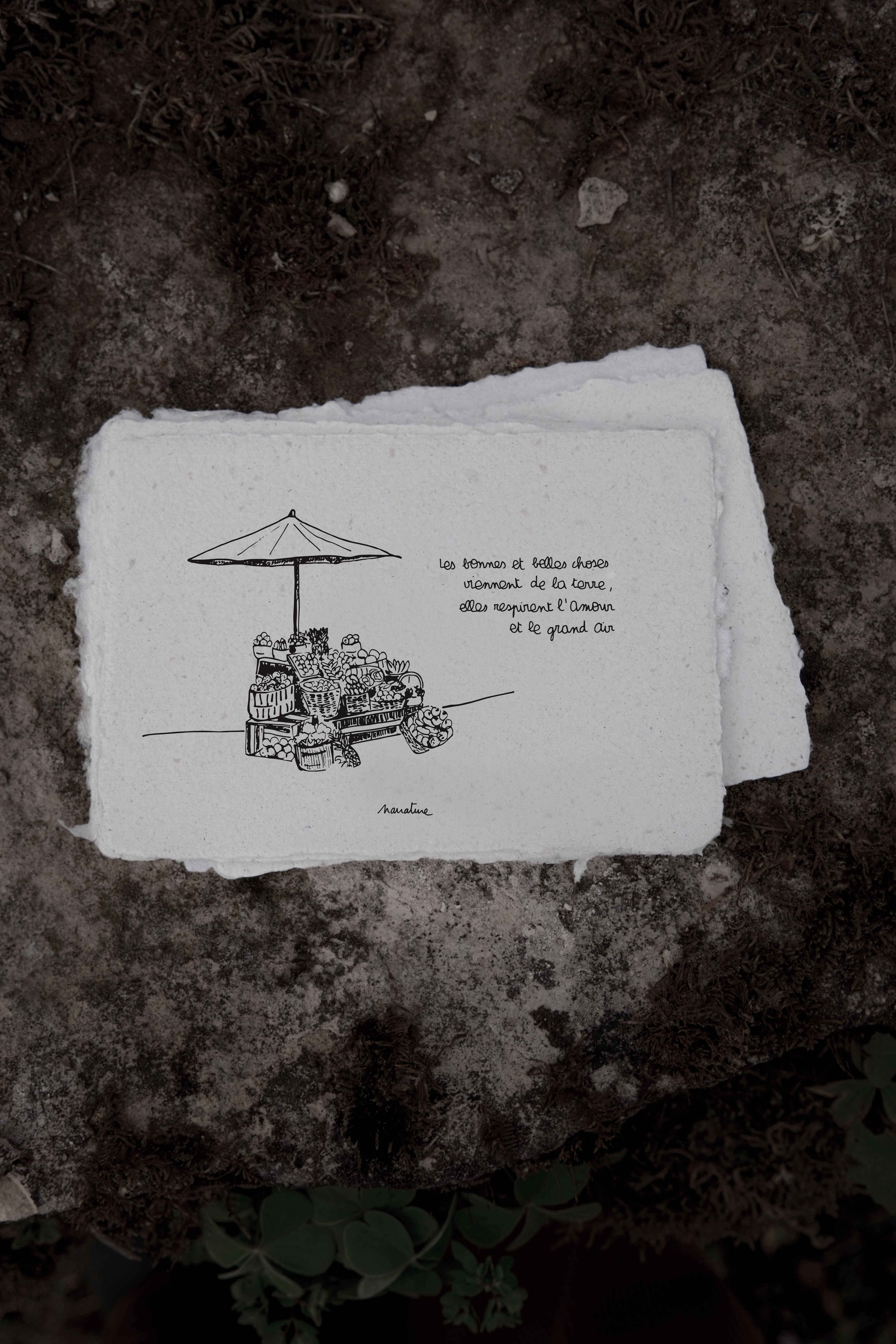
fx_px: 1605
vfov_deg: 45.4
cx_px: 448
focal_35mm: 43
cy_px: 672
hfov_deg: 31.2
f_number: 4
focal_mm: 28.4
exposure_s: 1/1250
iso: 160
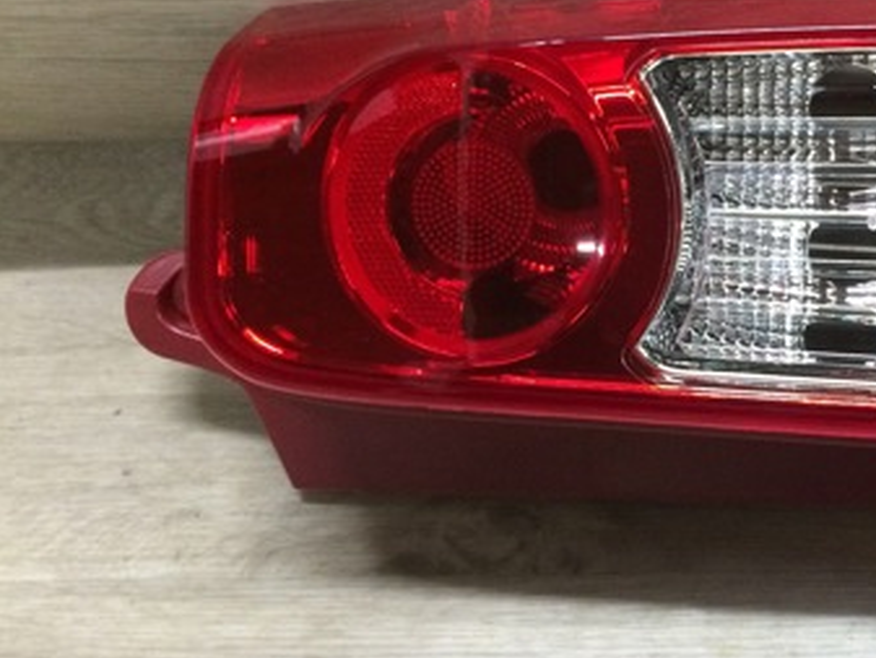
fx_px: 1392
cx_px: 827
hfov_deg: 32.7
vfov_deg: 26.5
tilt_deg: -54.5
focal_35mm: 55
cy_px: 260
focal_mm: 4.15
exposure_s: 1/25
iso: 320
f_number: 2.2
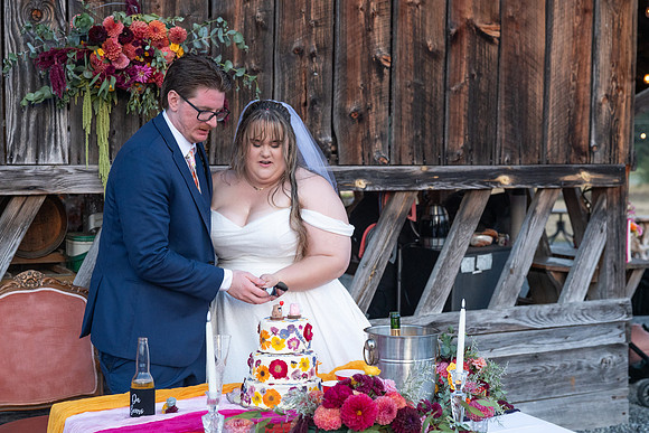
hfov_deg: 36.2
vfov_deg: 24.6
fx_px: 992
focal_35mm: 55
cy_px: 216
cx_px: 324
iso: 2000
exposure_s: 1/800
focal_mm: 55
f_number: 4
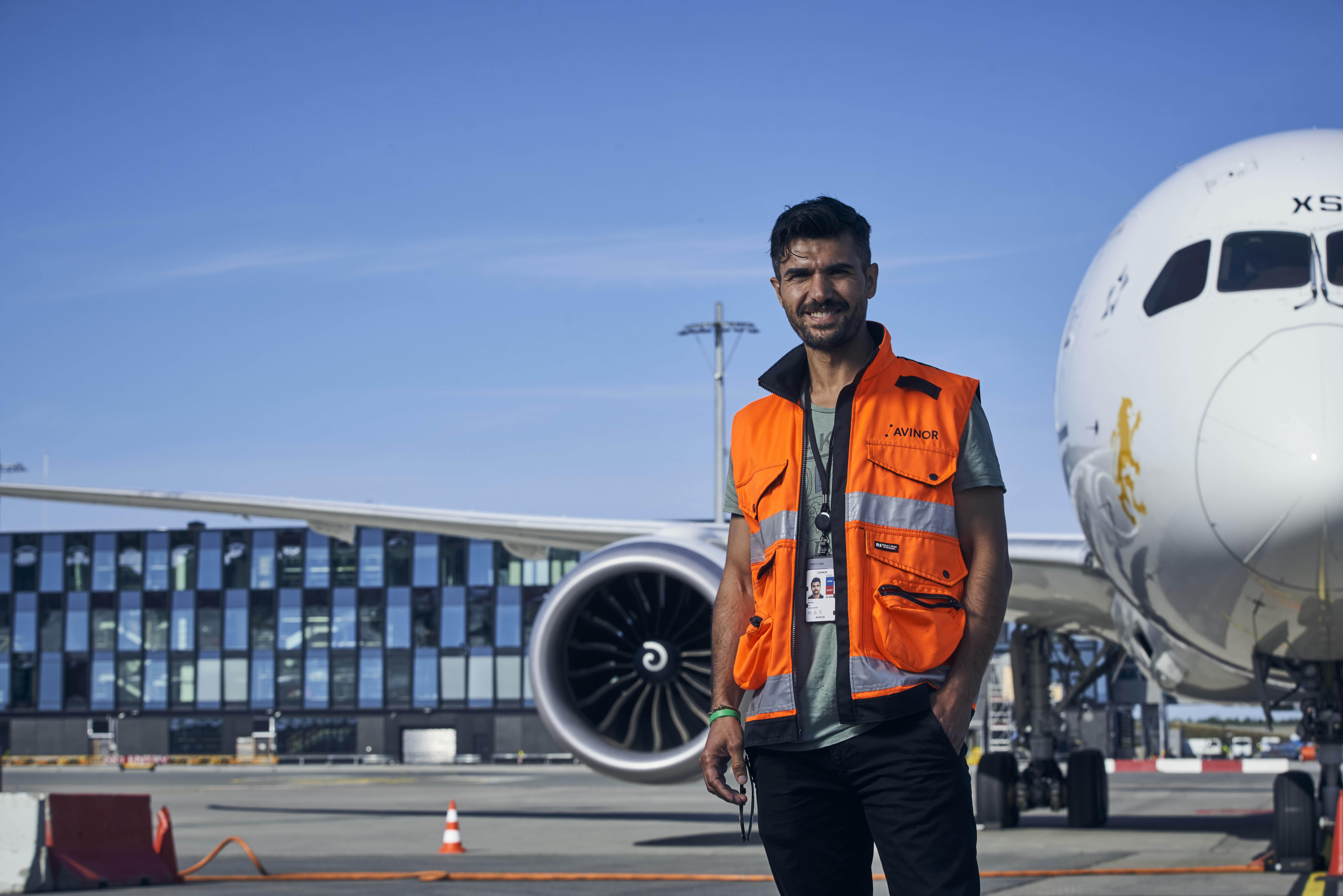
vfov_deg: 15.2
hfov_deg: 22.6
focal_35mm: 90
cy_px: 448
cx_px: 672
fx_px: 3358
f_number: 10
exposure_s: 1/250
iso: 100
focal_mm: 90
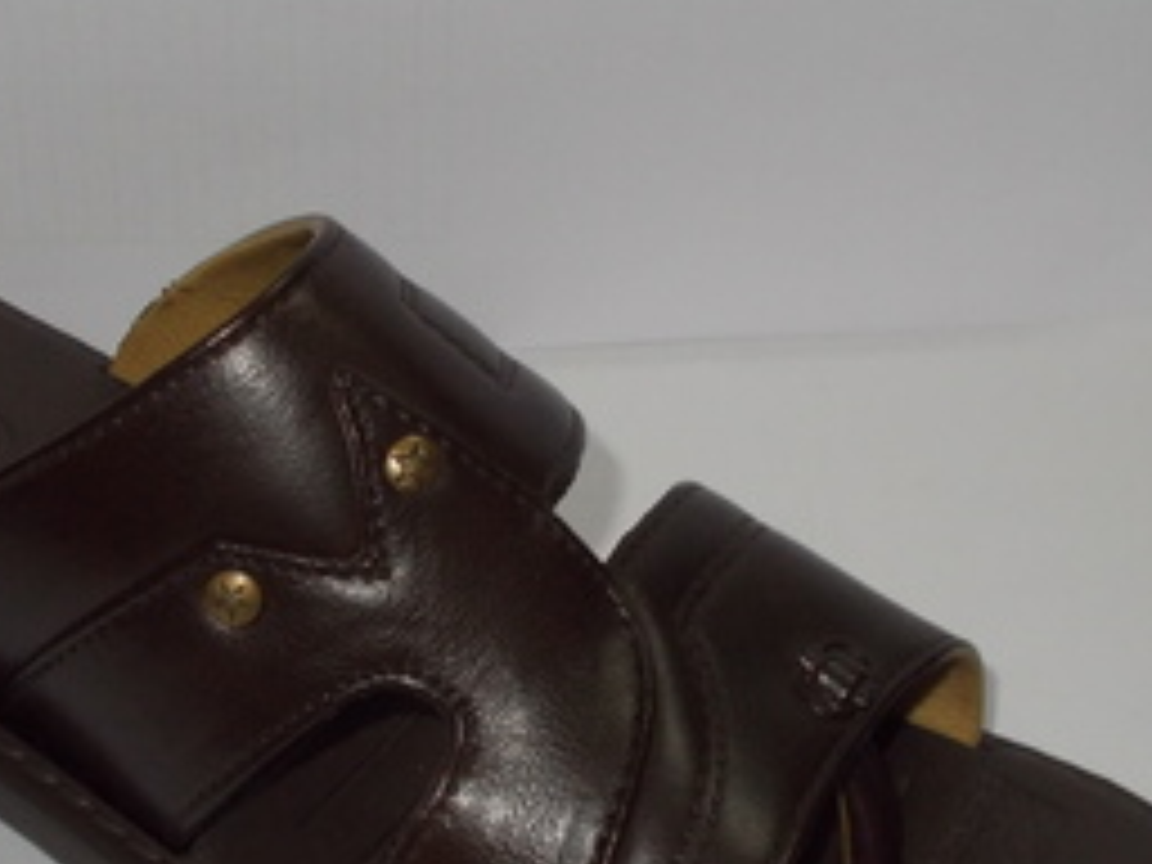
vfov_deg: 17.1
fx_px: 2862
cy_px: 560
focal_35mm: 86
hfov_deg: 22.7
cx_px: 482
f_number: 4.2
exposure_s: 1/30
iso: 200
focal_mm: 7.9
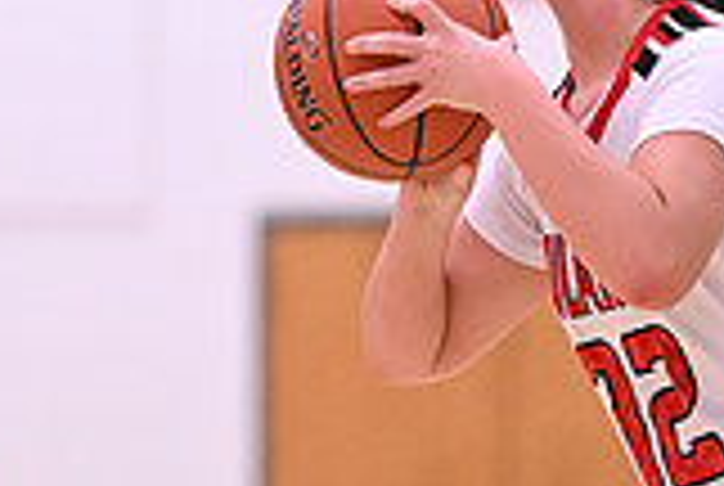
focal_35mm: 539
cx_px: 535
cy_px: 74
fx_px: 10860
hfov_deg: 3.8
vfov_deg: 2.6
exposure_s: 1/640
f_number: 2.8
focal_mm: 150
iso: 8000
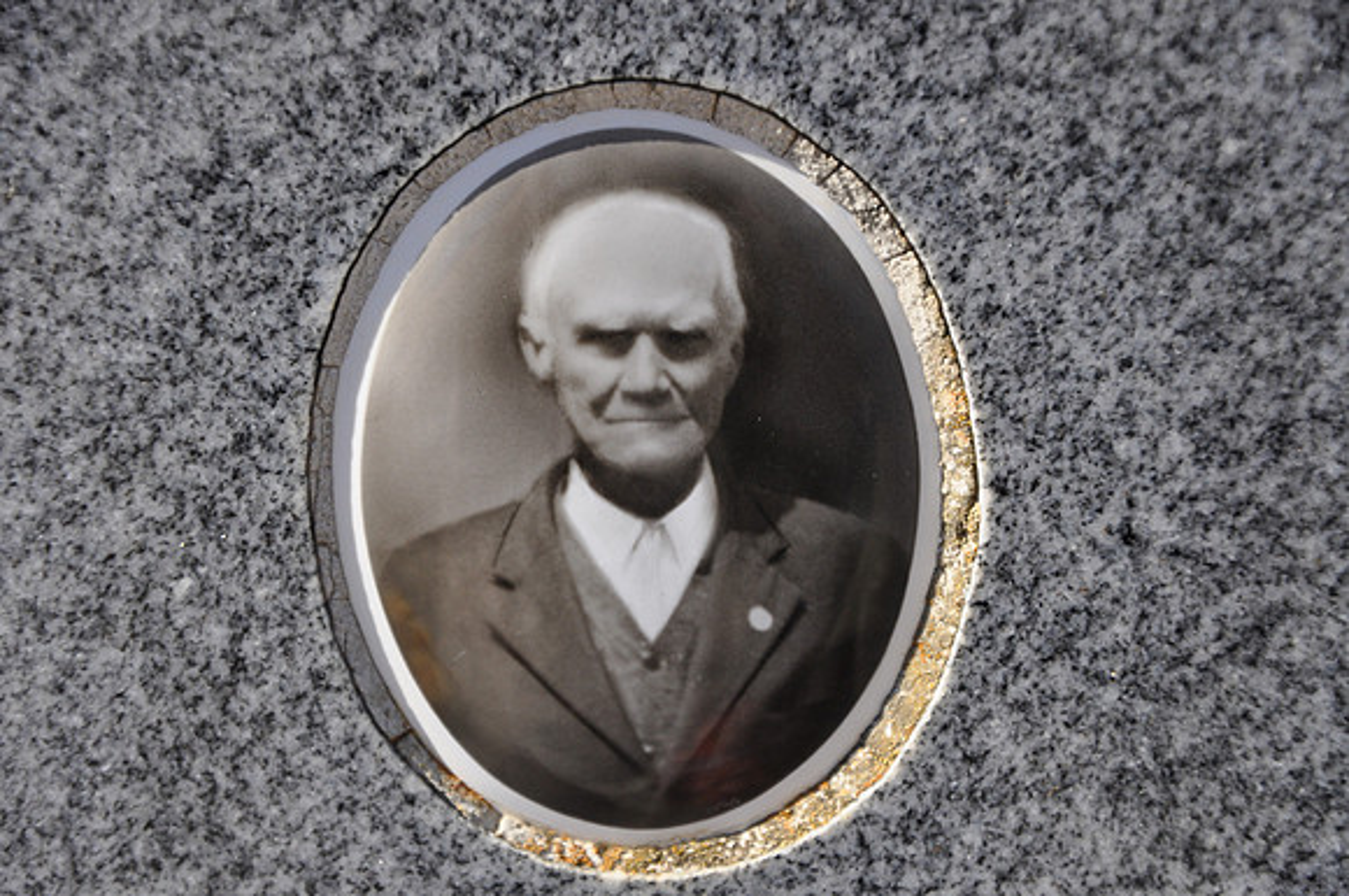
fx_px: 5052
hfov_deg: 15.2
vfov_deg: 10.1
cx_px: 674
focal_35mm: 135
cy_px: 448
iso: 400
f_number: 5.6
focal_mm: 90
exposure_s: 1/320
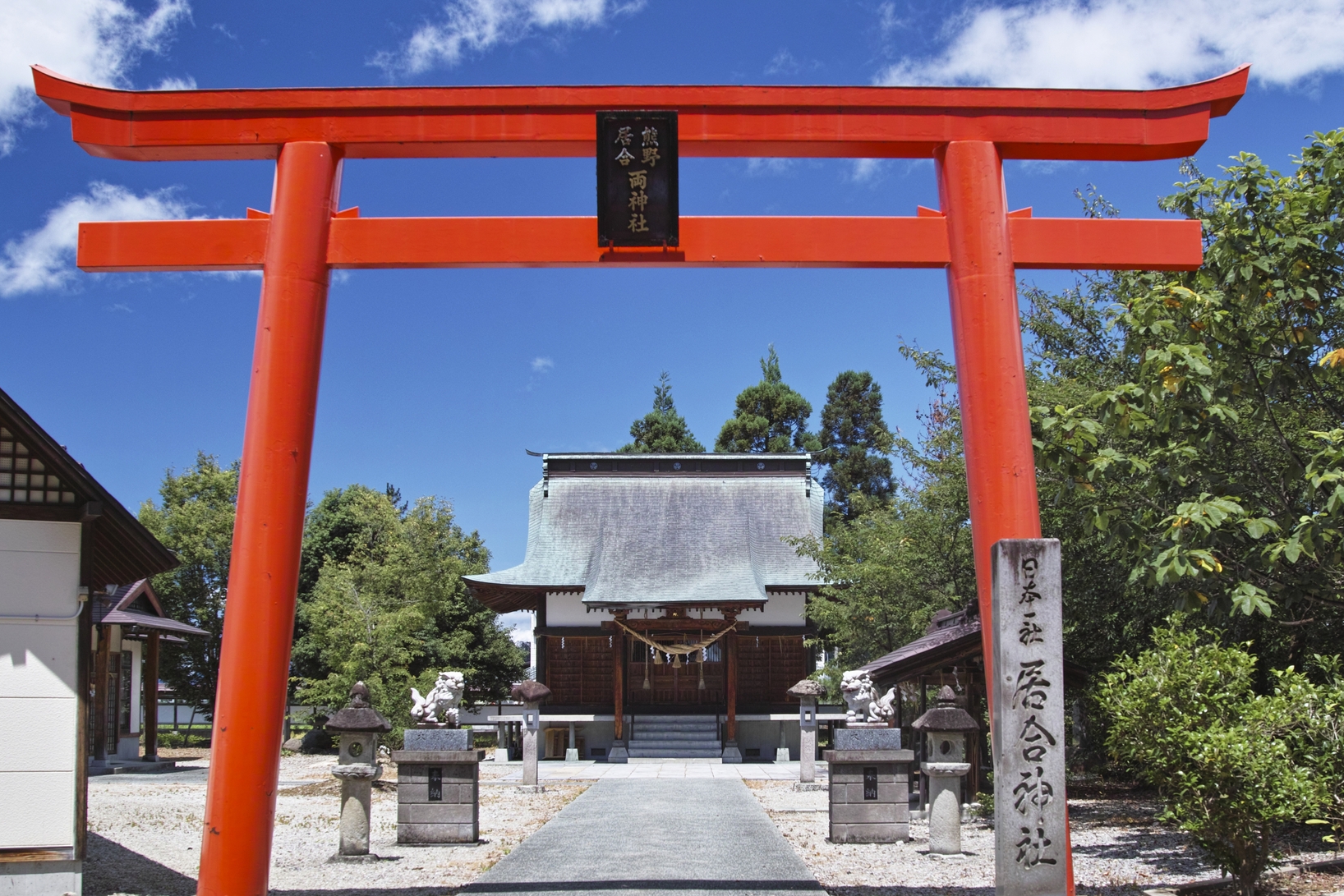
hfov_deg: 44.5
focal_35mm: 44
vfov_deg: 30.5
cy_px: 516
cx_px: 706
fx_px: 1643
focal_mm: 24
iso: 100
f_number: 5.6
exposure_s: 1/250
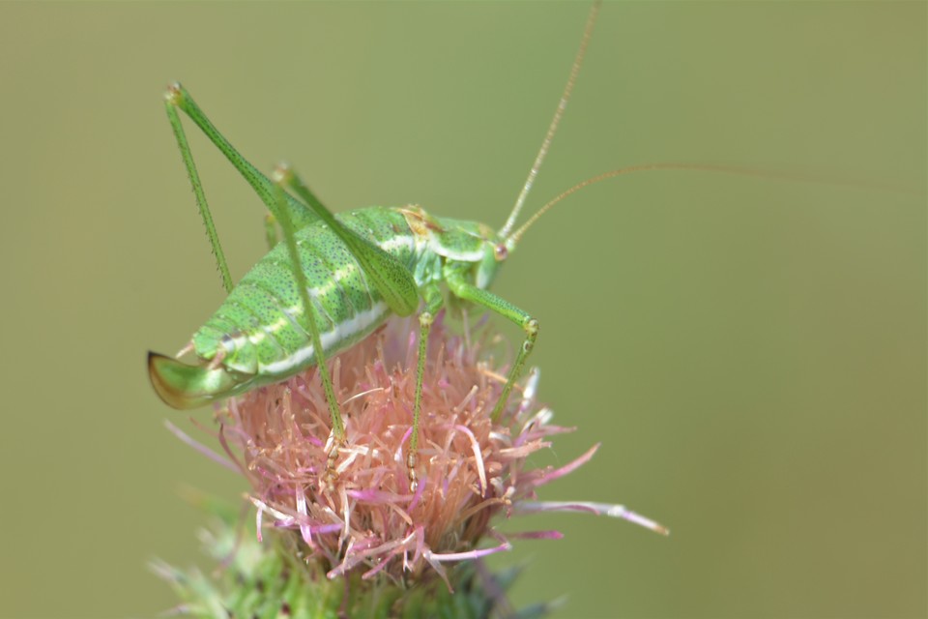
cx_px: 464
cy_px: 310
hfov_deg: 7.0
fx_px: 7539
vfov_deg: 4.7
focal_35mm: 292
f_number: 8
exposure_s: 1/125
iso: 140
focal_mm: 195
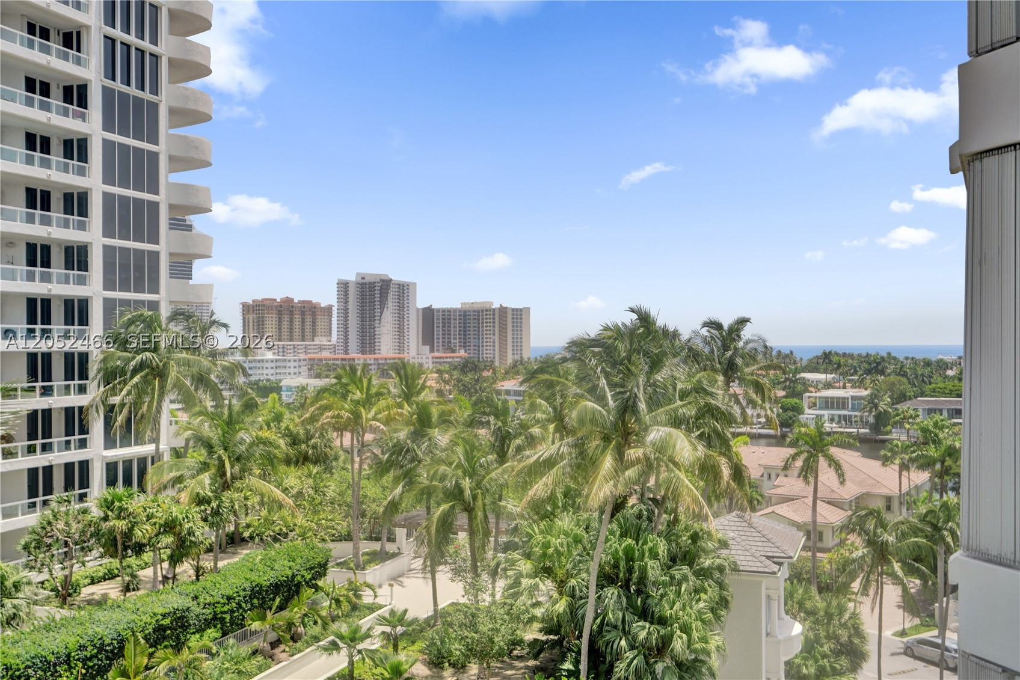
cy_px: 340
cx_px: 510
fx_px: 963
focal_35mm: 34
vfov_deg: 38.9
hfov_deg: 55.8
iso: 100
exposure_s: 1/500
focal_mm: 34
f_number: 5
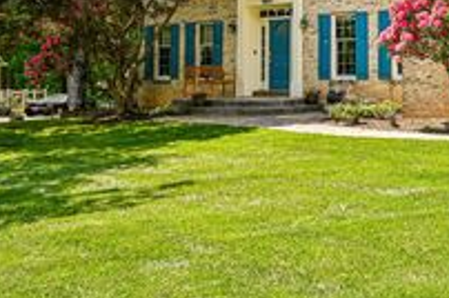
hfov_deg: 34.7
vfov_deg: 24.7
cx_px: 425
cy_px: 41
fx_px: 663
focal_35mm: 53
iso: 100
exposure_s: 1/125
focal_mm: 21.5
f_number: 8
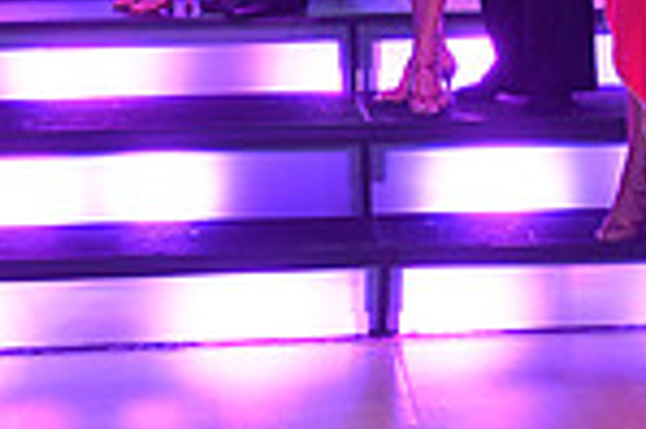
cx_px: 529
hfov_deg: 10.6
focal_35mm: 194
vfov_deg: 6.9
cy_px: -258
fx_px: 3477
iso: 2000
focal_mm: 50
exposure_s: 1/250
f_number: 5
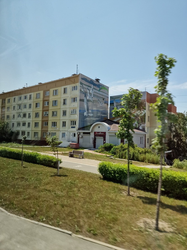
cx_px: 94
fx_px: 166
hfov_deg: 58.8
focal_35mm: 23
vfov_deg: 73.9
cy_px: 125
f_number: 1.8
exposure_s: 1/258
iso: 50
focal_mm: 6.4
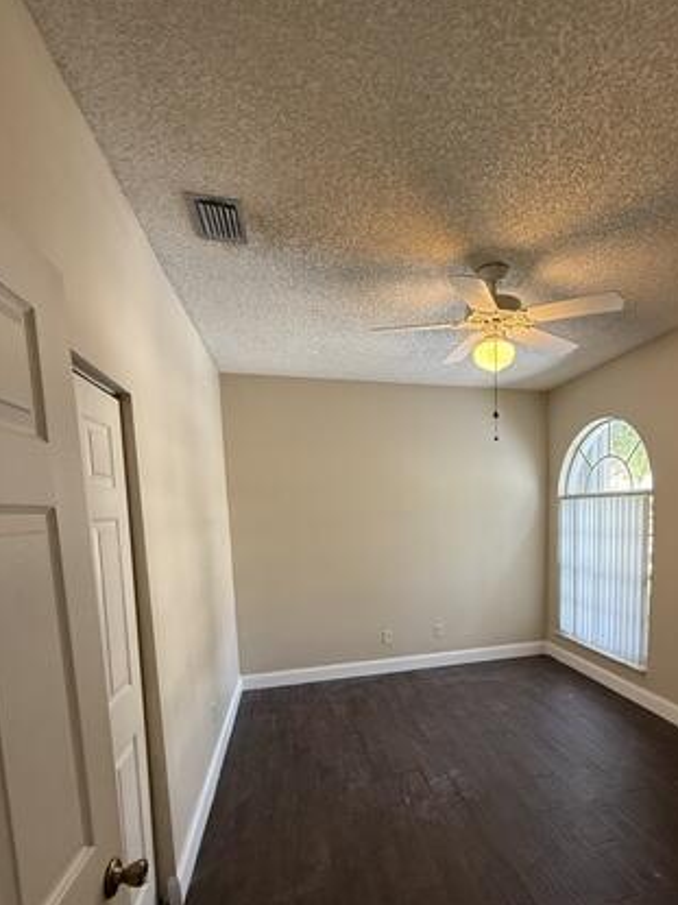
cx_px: 429
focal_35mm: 18
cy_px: 568
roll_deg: +1.0
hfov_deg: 70.3
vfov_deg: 86.0
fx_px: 470
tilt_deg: -6.6
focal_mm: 2.22
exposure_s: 1/120
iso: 320
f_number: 2.2
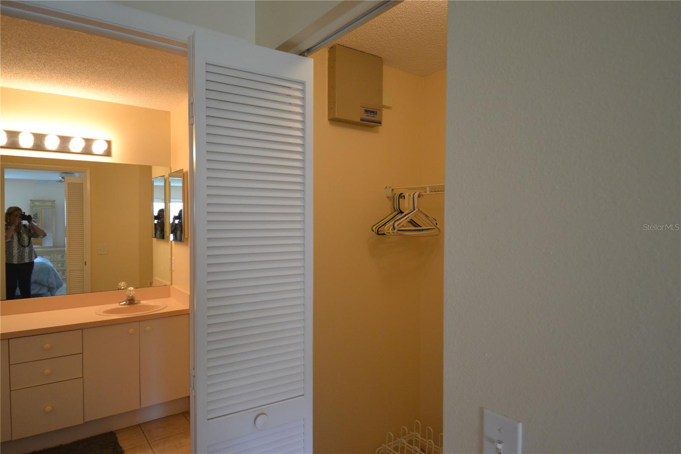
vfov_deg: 59.5
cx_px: 340
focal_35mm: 21
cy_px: 227
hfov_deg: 81.2
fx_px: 397
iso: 1000
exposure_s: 1/60
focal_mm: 14
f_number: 4
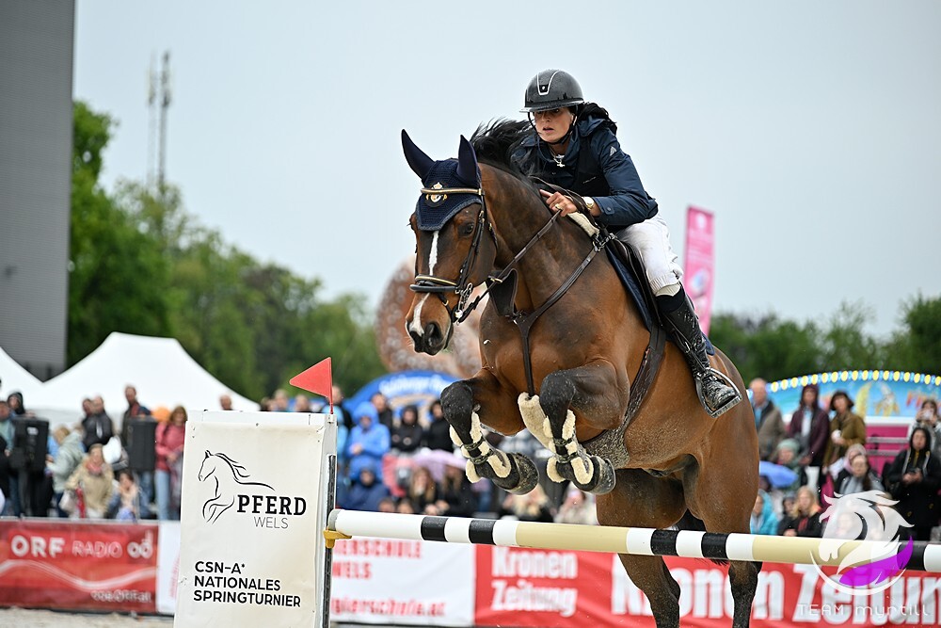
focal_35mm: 133
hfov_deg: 15.4
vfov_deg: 10.3
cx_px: 470
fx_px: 3477
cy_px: 314
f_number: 2.8
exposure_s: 1/1250
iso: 250
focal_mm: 133
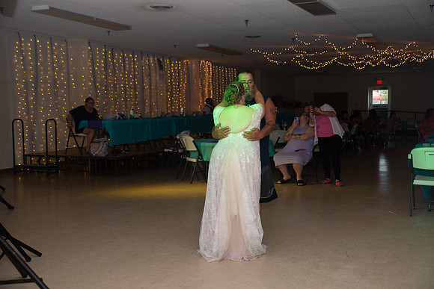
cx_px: 217
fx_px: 579
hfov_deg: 41.1
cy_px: 144
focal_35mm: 48
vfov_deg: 28.1
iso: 800
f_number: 3.5
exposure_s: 1/125
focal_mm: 48
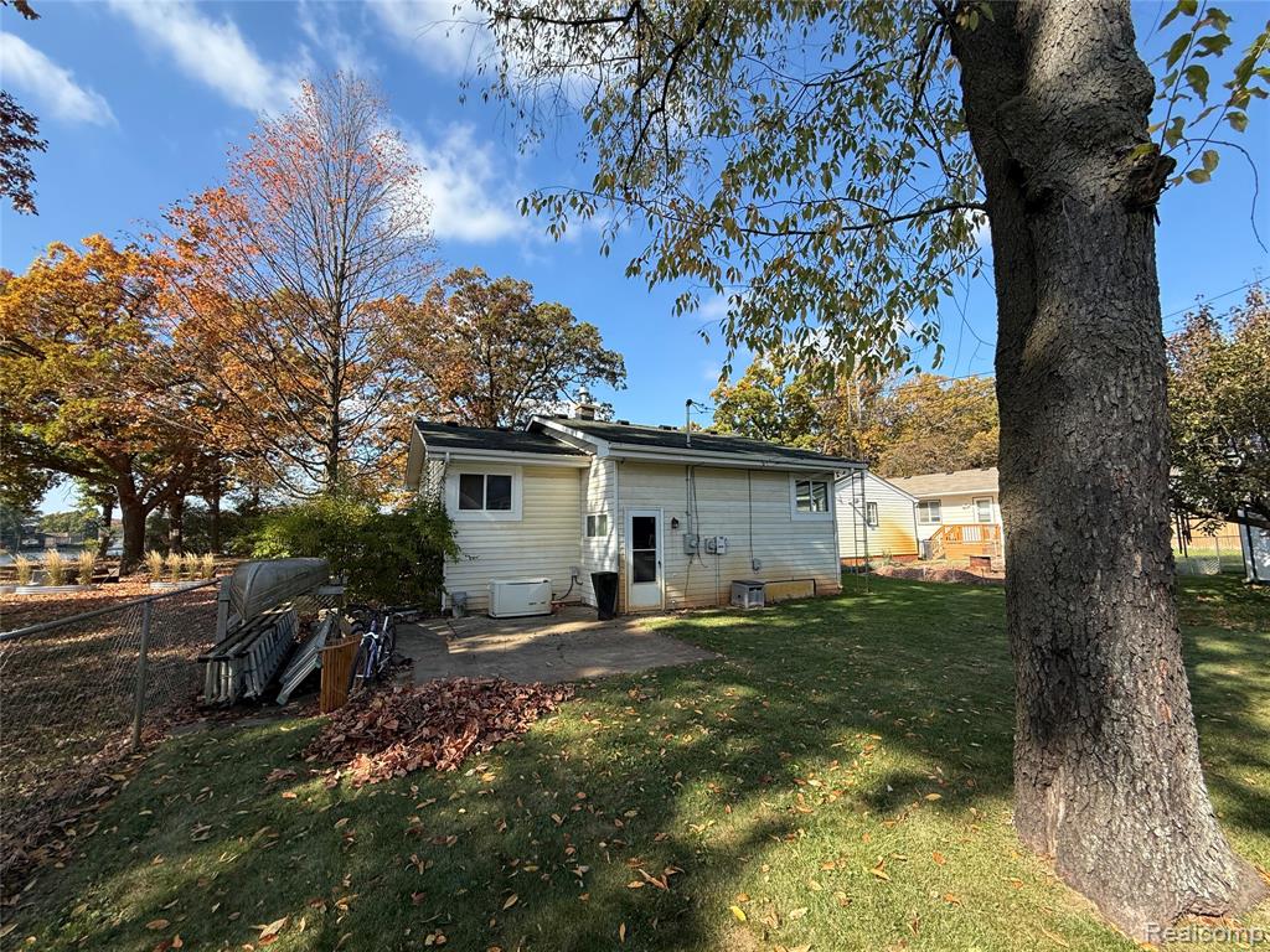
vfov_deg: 85.7
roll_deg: +0.9
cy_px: 476
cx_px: 635
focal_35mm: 14
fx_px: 514
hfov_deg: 102.1
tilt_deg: +7.0
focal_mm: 2.22
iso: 50
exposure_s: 1/820
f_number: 2.2
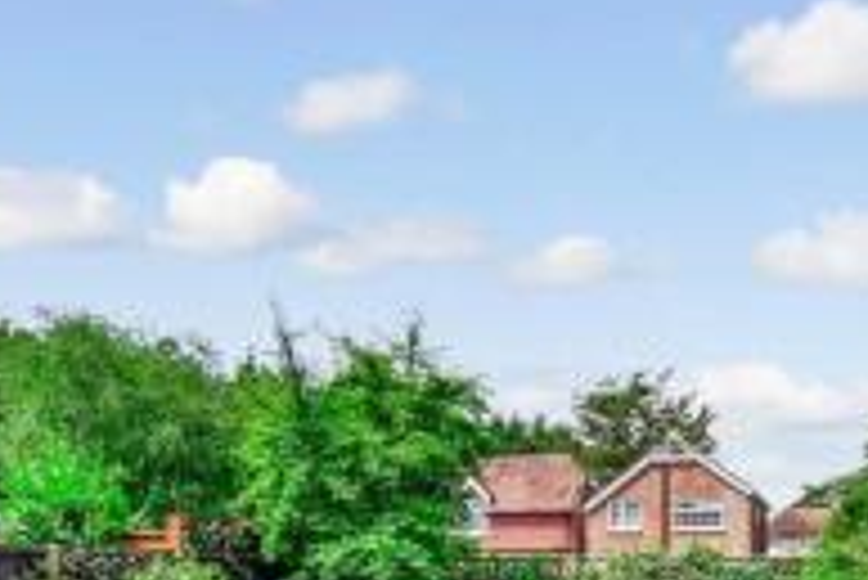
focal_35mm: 37
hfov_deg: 51.5
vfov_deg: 33.6
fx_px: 893
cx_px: 526
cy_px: 546
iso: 400
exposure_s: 1/200
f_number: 8
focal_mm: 10
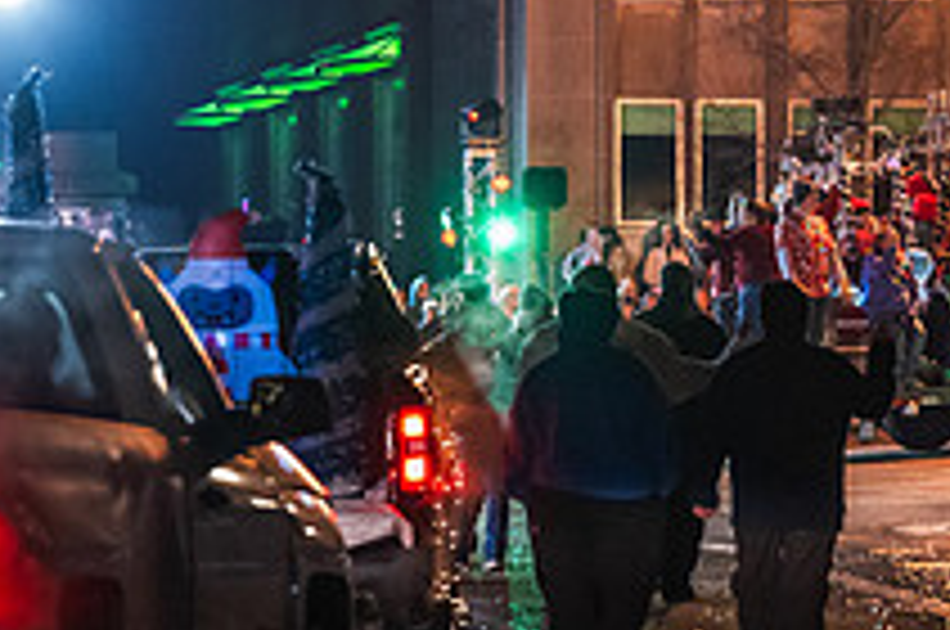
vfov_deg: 4.5
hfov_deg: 6.8
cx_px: 1108
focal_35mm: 303
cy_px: 65
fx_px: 7984
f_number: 3.5
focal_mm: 110
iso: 3200
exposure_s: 1/500
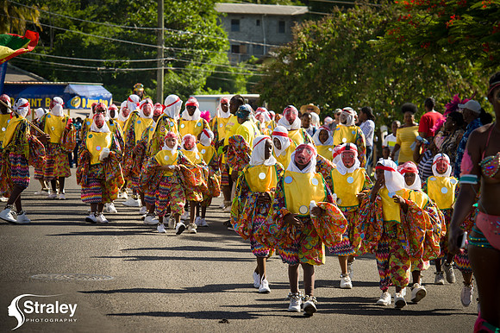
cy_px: 166
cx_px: 250
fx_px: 2151
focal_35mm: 155
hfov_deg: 13.3
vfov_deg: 8.8
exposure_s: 1/200
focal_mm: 155
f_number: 9
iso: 100
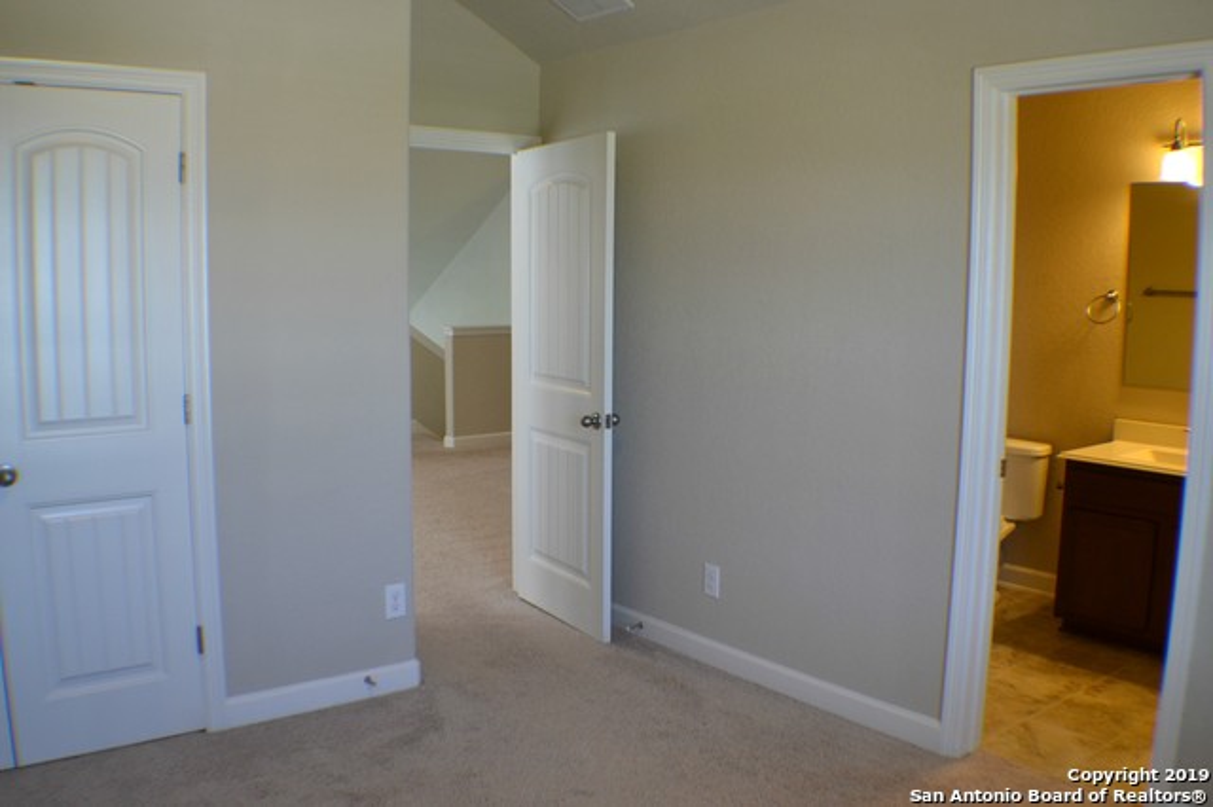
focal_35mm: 36
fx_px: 1212
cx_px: 606
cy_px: 404
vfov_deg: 36.8
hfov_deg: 53.2
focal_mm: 24
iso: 400
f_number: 4
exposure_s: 1/50
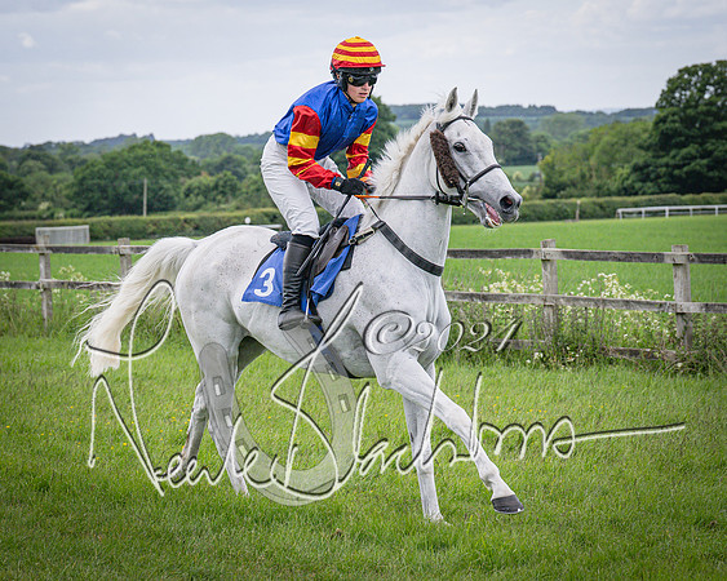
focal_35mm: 146
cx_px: 246
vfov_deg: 10.5
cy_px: 316
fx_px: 3150
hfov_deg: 13.1
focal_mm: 70
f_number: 4
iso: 400
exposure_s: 1/3200
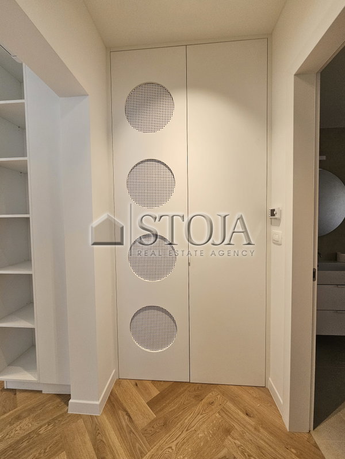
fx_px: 173
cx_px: 172
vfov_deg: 106.2
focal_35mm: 13
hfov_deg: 89.9
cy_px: 230
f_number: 2.2
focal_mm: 2.2
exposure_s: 1/100
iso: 80
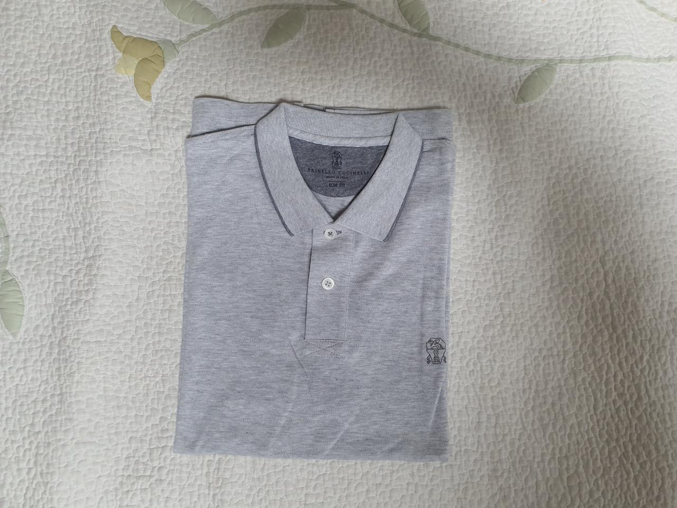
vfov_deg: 53.1
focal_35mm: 26
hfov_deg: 67.3
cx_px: 338
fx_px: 508
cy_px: 254
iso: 200
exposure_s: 1/40
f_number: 2.4
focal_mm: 4.3
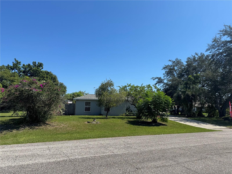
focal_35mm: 24
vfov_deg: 56.8
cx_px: 116
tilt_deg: +7.1
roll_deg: -1.0
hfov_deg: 71.6
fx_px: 161
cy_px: 87
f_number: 1.78
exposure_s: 1/4950
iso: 80
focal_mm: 6.76
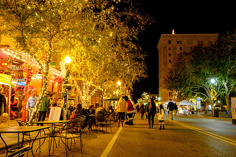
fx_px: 179
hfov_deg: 66.7
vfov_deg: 47.4
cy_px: 78
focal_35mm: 27
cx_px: 118
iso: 2500
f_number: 2.8
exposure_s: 1/30
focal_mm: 18
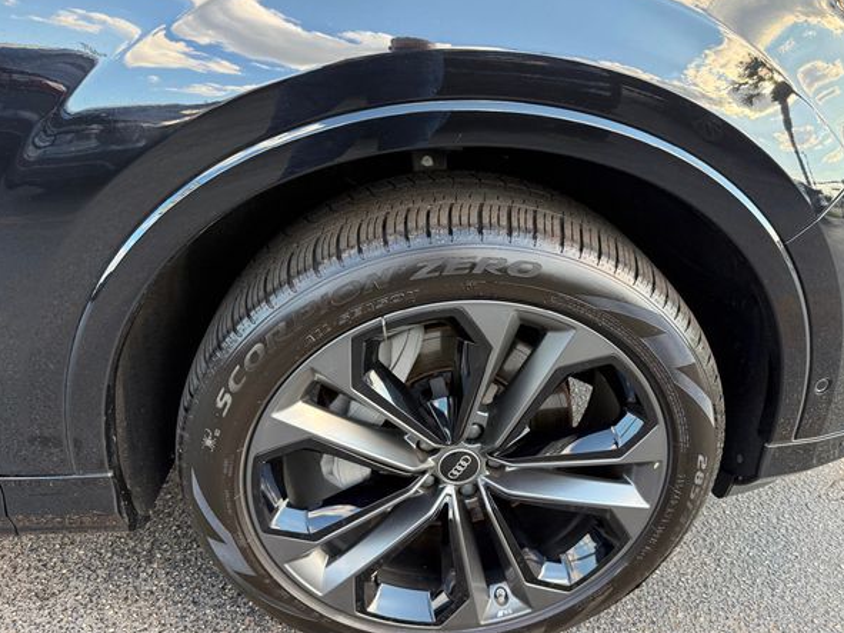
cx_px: 451
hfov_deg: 67.2
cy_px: 326
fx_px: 634
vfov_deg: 53.0
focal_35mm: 26
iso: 160
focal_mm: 6.76
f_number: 1.78
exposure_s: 1/243
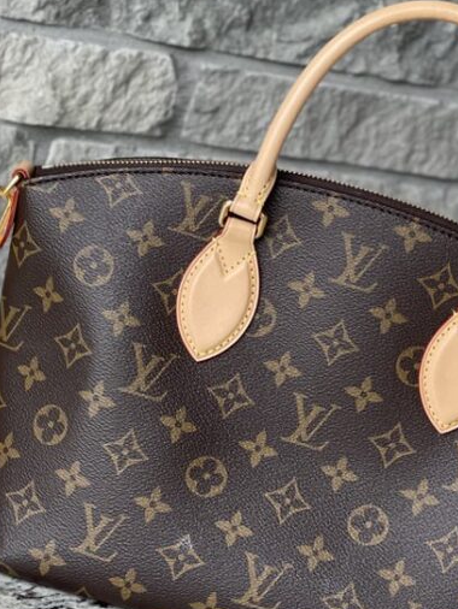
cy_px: 317
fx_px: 2080
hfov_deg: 12.5
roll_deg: -16.5
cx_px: 313
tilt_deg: -16.5
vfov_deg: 16.7
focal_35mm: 118
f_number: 2.2
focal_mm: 7.5
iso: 125
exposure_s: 1/121
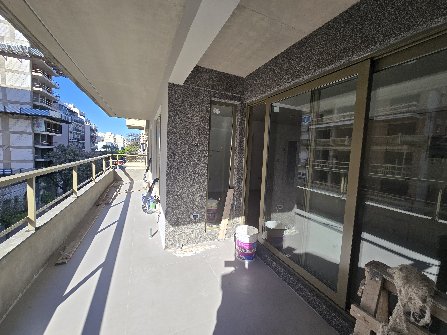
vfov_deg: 89.9
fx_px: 168
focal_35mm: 13
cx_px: 224
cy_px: 168
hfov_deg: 106.2
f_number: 2.2
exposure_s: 1/1058
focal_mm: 2.2
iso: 50
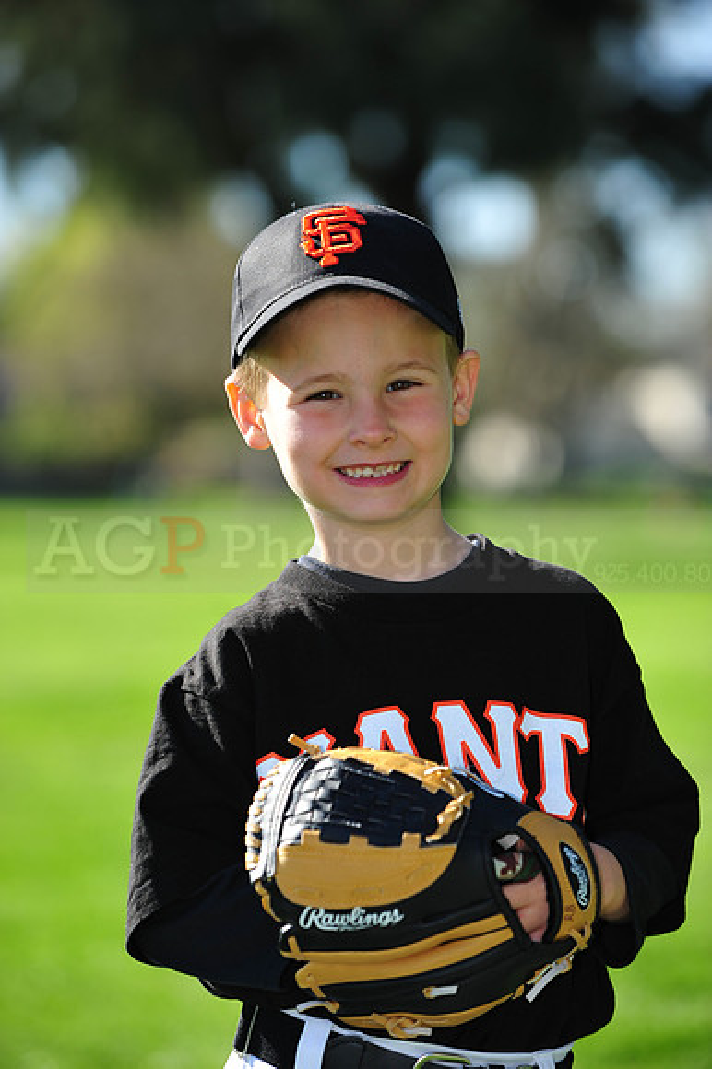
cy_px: 534
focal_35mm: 155
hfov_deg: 8.8
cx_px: 356
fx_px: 4603
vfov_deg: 13.3
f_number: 4.5
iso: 200
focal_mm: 155
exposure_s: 1/800
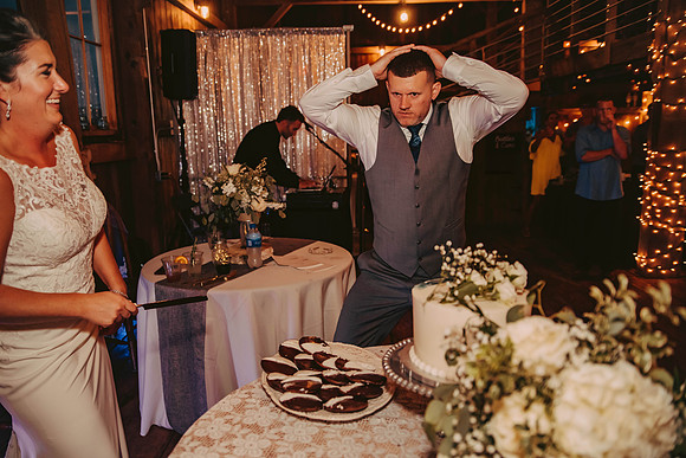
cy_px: 229
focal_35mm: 28
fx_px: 534
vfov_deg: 46.4
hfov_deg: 65.5
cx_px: 343
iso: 1600
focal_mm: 28
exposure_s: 1/125
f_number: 2.8
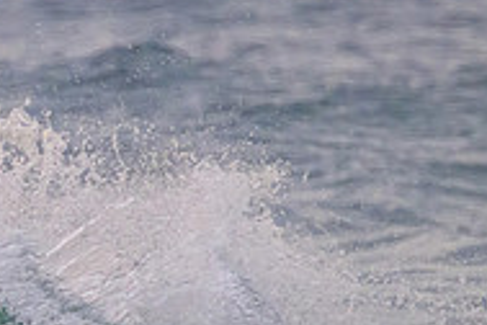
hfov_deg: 0.8
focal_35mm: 2455
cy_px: 316
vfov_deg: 0.6
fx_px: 33208
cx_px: -157
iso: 8000
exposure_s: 1/2000
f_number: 11
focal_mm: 800
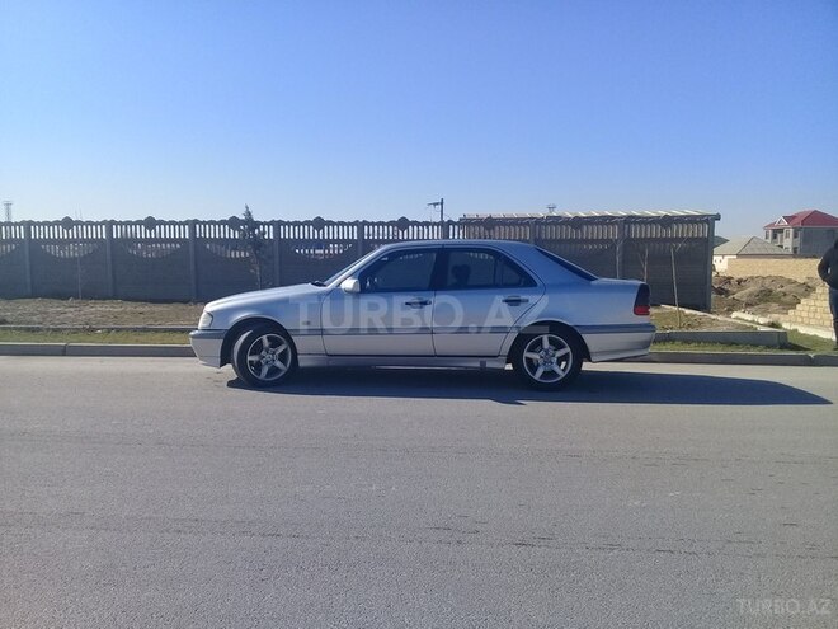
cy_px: 314
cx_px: 419
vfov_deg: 45.4
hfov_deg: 58.4
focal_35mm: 31
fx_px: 750
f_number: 2.2
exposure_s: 1/1522
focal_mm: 3.3
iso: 50
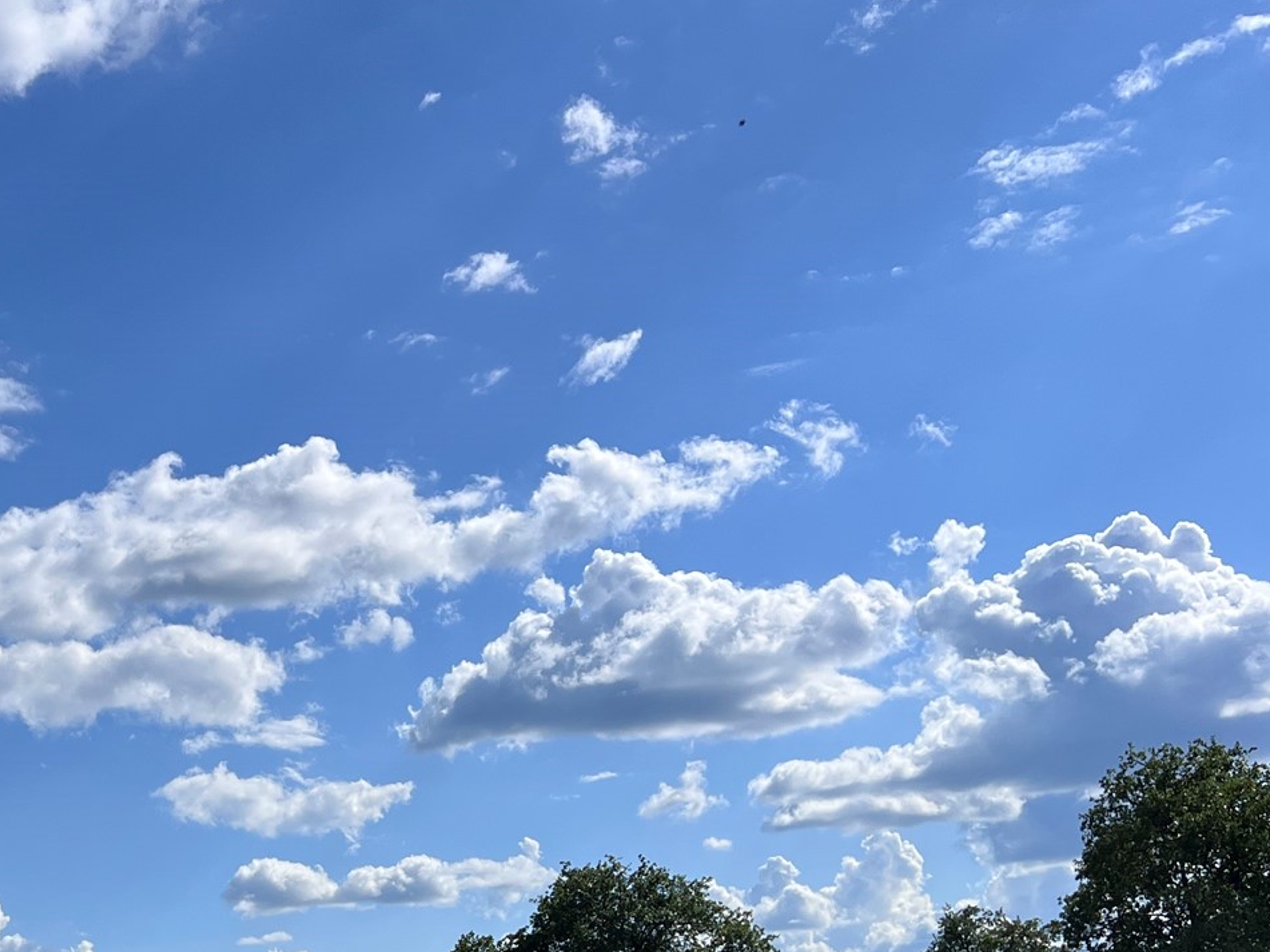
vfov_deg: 25.5
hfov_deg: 32.8
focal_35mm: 56
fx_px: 2054
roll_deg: +4.2
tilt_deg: +8.6
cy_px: 805
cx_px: 155
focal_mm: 5.7
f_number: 1.5
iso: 50
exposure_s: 1/11364
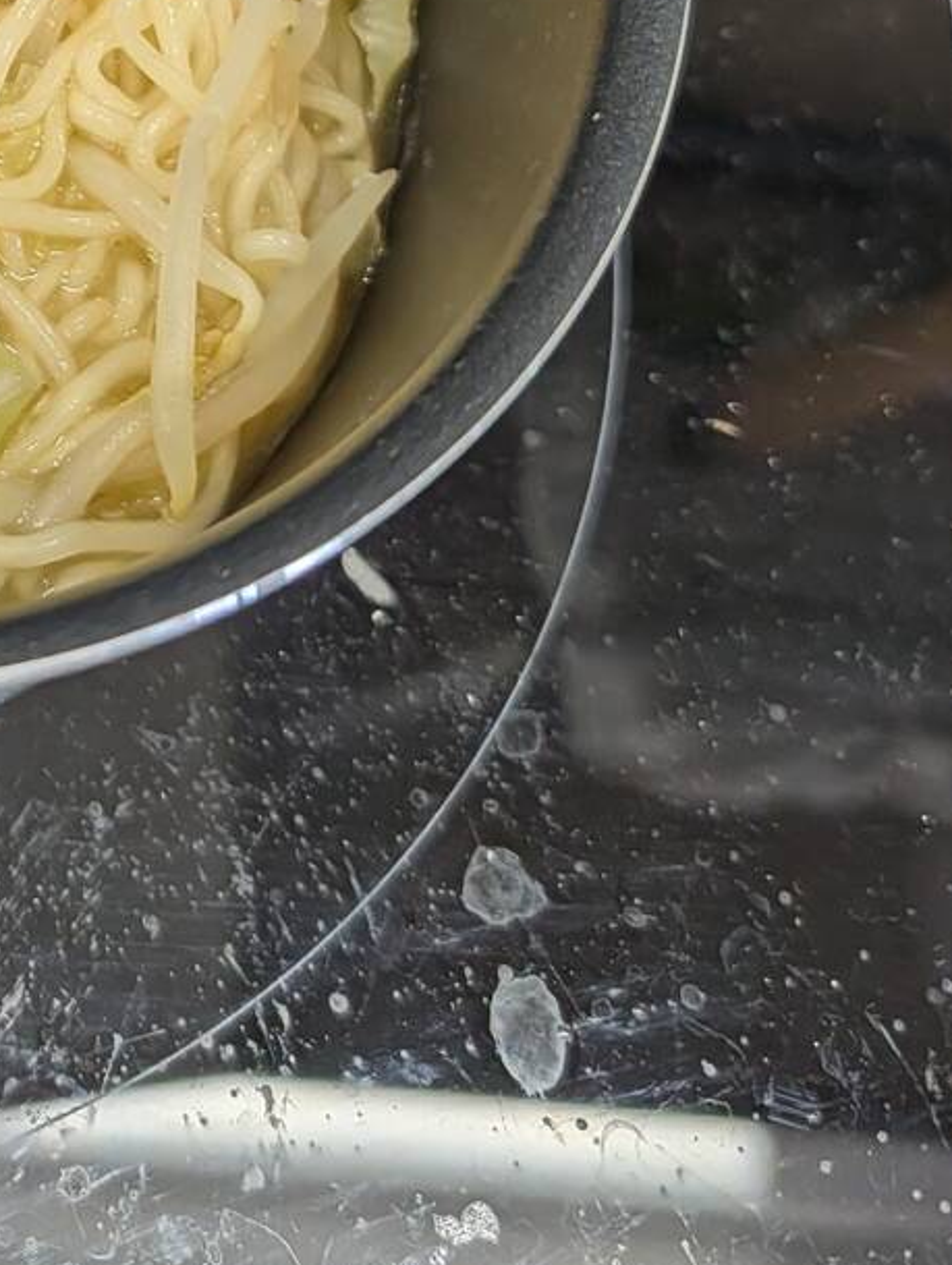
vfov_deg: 28.6
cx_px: -289
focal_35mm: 63
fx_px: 2305
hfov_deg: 21.1
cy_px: -31
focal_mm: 6.9
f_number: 1.68
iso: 328
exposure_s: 1/540
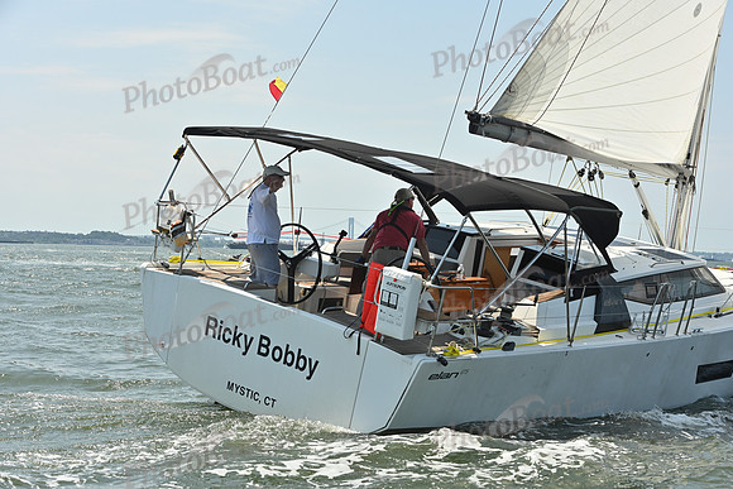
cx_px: 366
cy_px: 244
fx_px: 1426
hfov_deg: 28.8
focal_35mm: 70
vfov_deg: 19.5
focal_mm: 70
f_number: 8
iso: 320
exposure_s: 1/1250
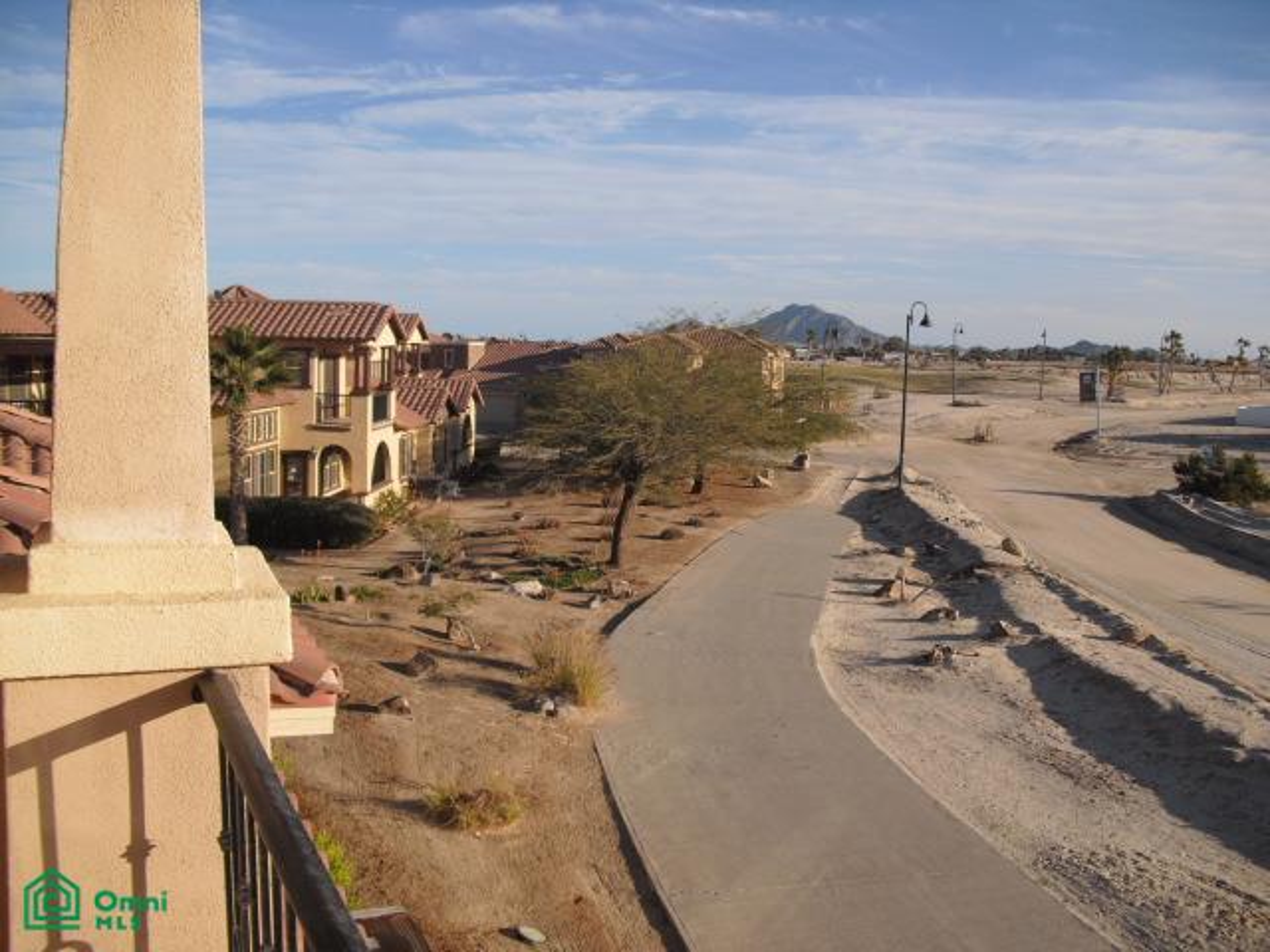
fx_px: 1321
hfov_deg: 51.4
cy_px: 476
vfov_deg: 39.7
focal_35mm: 36
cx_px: 635
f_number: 7.8
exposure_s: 1/160
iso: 64
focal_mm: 6.3
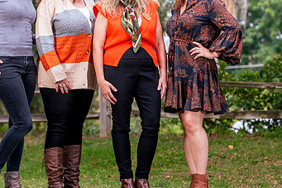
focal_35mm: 244
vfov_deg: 5.6
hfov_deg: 8.4
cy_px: 57
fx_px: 1910
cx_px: 95
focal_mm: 140
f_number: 5.6
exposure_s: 1/250
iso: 200
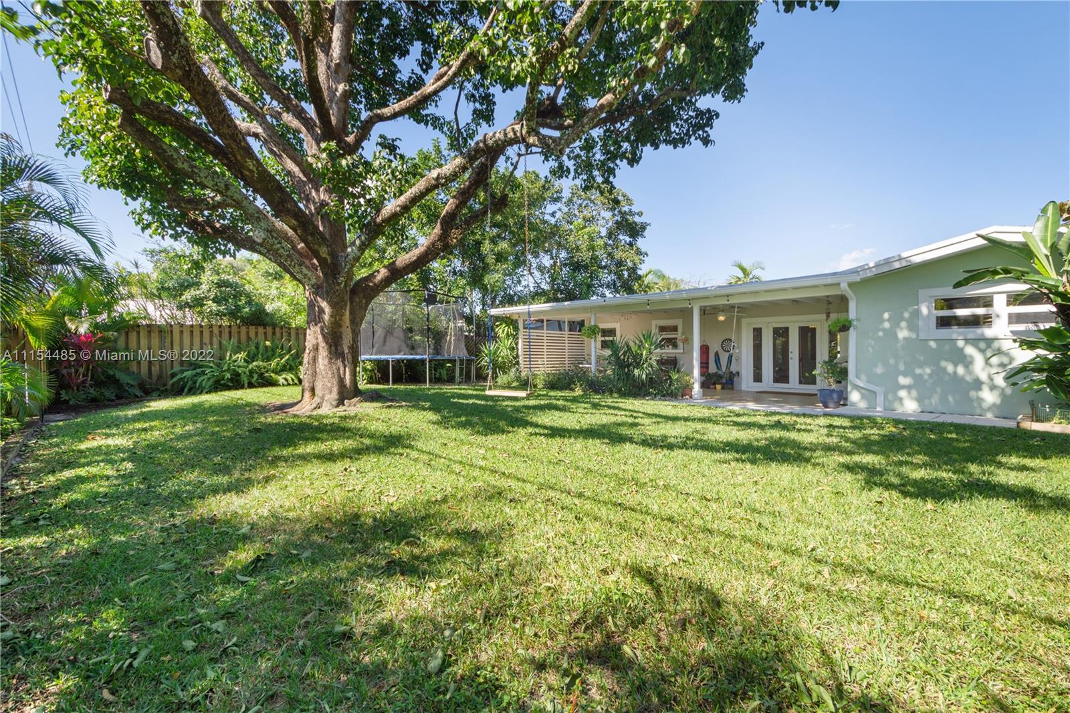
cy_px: 356
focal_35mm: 15
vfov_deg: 77.3
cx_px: 535
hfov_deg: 100.4
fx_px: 446
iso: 100
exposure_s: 1/200
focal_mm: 10
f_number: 5.6
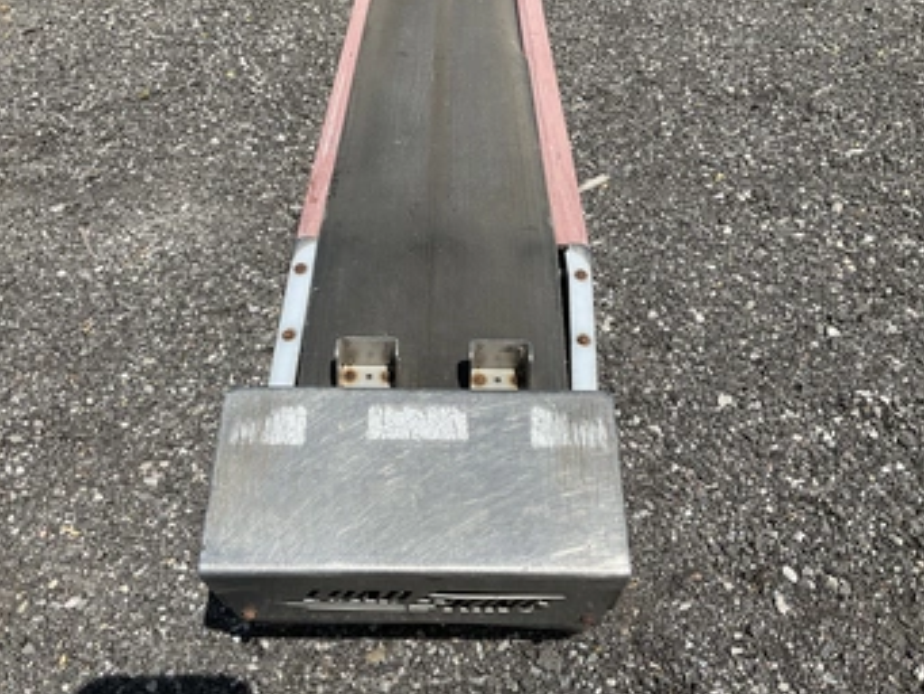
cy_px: 325
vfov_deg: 41.8
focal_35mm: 34
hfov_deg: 53.9
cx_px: 447
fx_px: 908
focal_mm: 3
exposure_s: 1/2667
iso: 25
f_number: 1.8
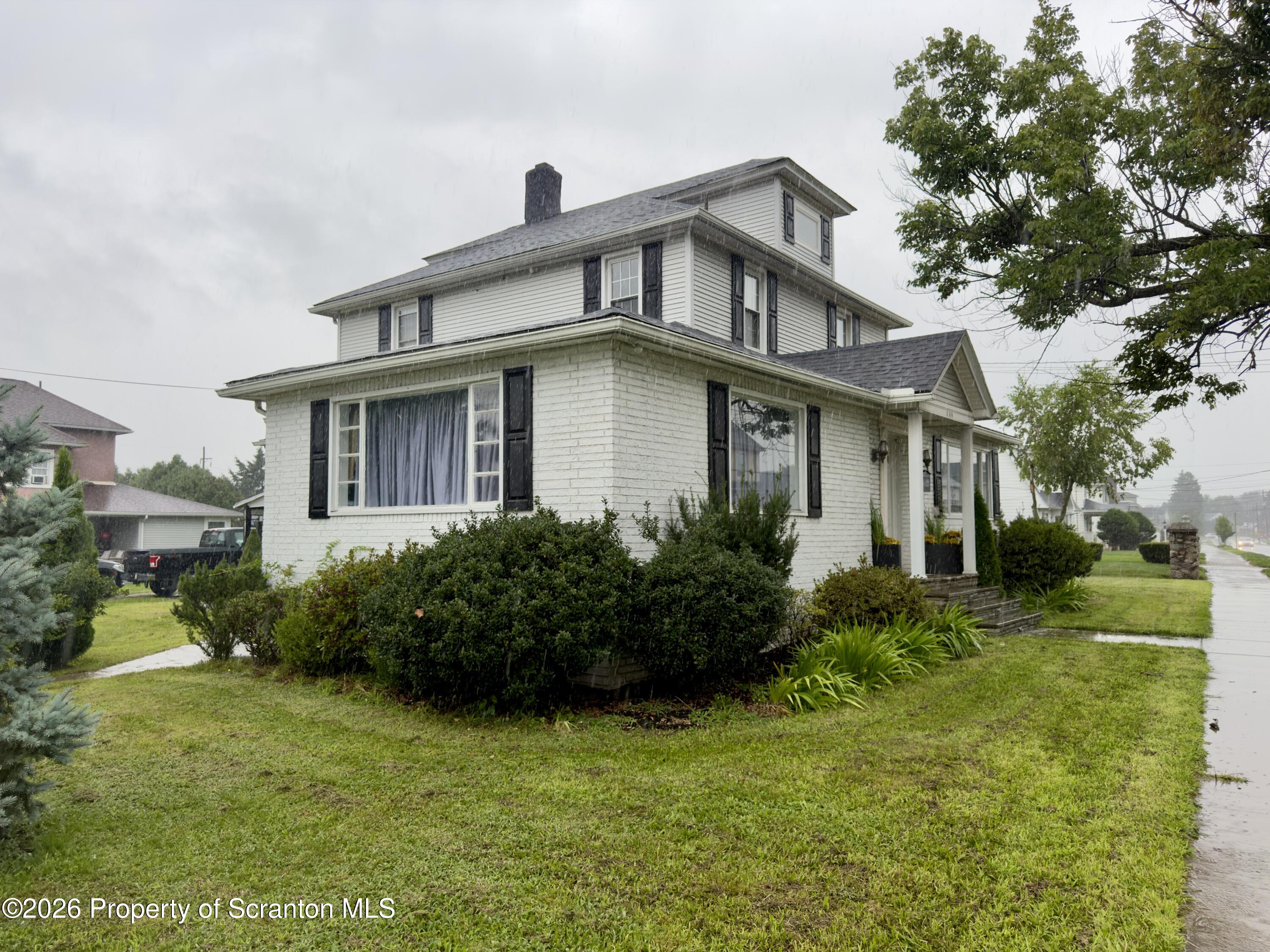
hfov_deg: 71.6
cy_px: 476
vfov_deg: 56.8
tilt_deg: +4.3
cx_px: 635
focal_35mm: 24
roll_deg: +0.3
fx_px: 881
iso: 64
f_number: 1.78
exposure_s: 1/397
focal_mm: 6.76
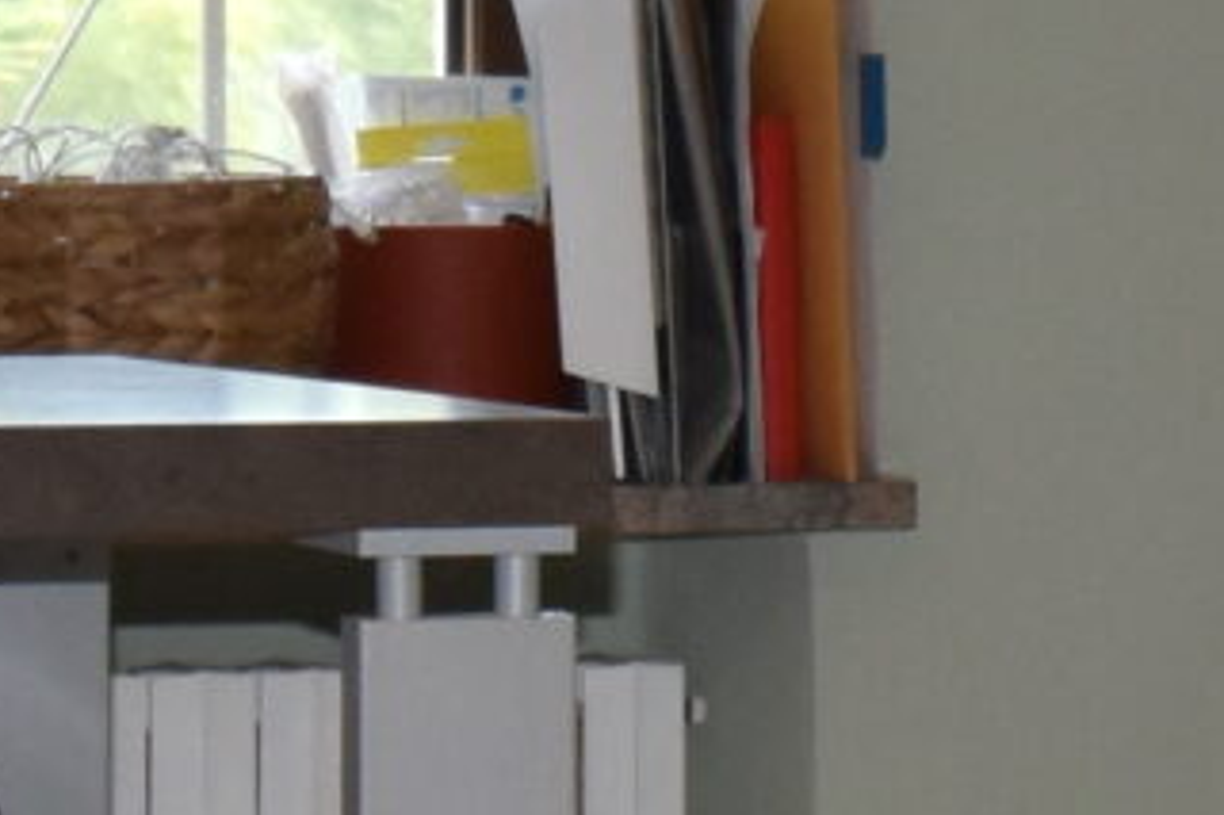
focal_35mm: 240
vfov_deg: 5.7
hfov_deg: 8.5
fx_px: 8155
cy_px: 319
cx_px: 1136
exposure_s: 1/125
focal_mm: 20
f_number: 5.6
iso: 720
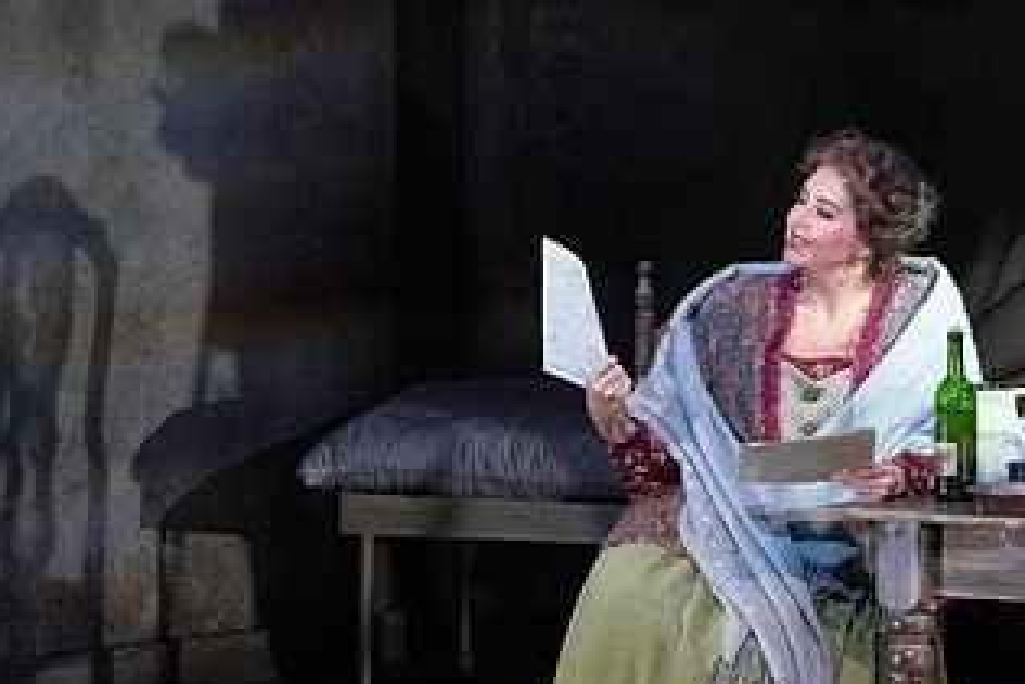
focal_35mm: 737
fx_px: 20982
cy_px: 474
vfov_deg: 1.9
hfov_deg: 2.8
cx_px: 771
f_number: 9
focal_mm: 400
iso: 16000
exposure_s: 1/320
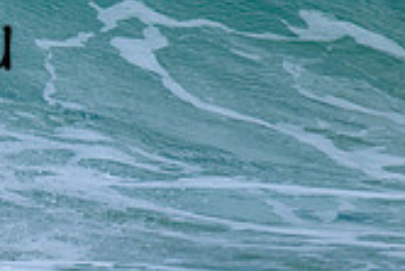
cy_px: 13
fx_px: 22046
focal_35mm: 1958
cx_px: -246
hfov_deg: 1.1
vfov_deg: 0.7
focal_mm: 560
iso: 360
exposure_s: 1/2000
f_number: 8
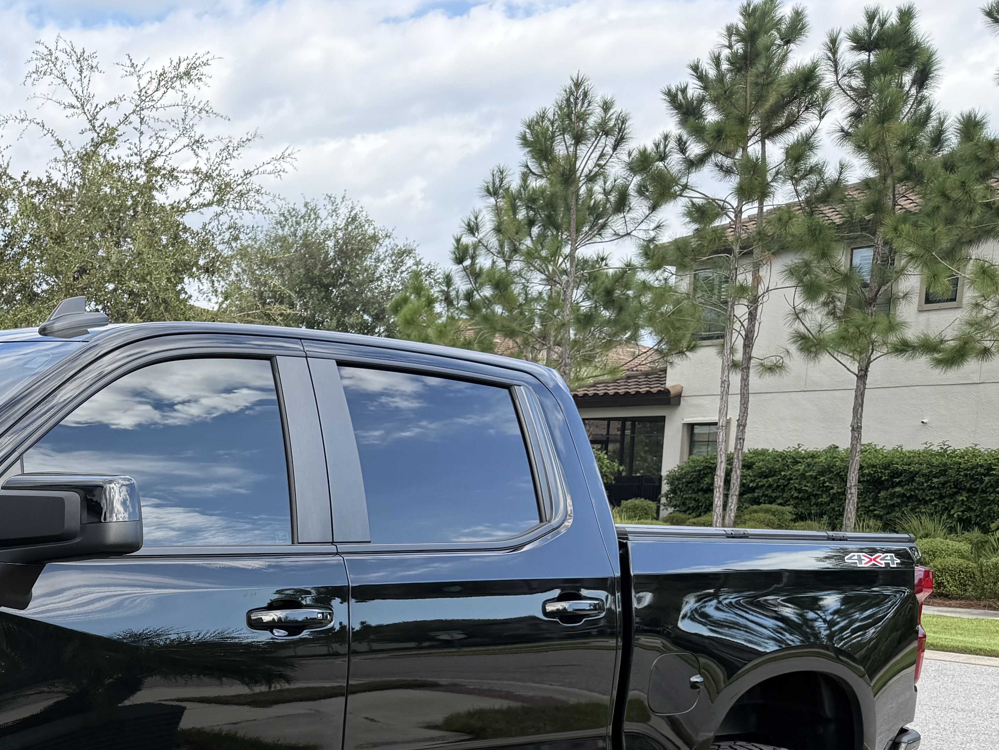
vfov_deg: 29.0
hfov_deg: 35.9
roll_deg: -0.5
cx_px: 8
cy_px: 685
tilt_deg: -8.8
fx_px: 1385
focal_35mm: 48
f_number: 1.78
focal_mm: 6.76
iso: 100
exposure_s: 1/1385
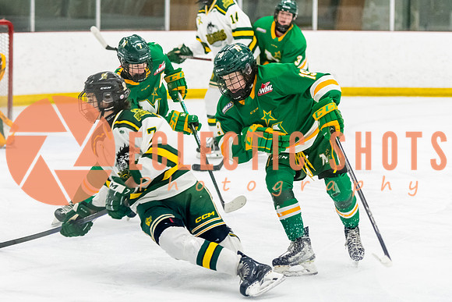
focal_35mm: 141
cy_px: 94
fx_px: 1772
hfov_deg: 14.5
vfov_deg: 9.7
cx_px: 128
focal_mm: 92
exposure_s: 1/800
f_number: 2.8
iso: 3200
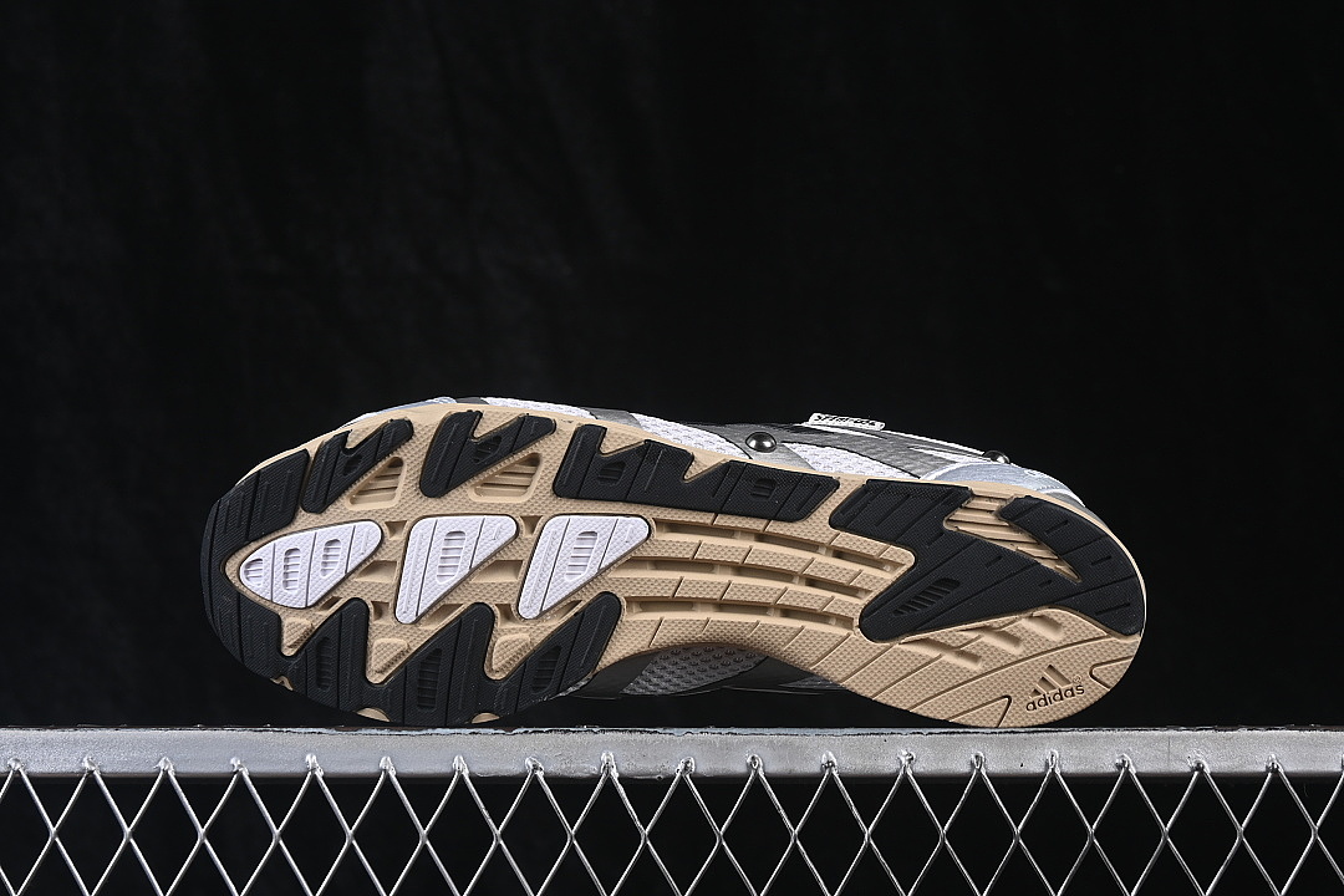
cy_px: 448
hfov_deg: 27.0
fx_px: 2800
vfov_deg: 18.2
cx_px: 672
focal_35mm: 75
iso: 160
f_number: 7.1
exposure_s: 1/60
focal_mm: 50
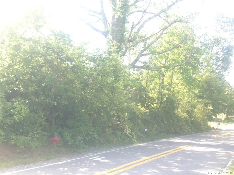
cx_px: 117
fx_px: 223
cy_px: 88
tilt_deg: +4.1
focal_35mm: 33
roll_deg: +0.6
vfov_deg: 42.9
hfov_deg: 55.4
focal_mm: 4.12
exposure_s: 1/120
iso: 50
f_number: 2.4
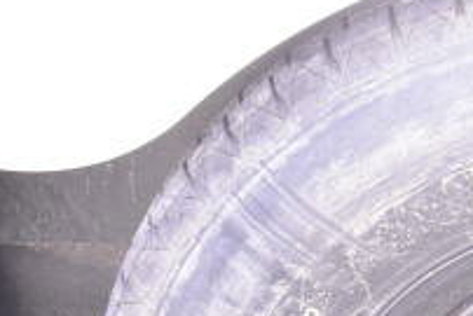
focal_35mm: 141
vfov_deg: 9.6
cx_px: 693
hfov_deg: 13.8
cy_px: 408
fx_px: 1847
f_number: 6.3
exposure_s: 1/160
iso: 1600
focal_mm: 31
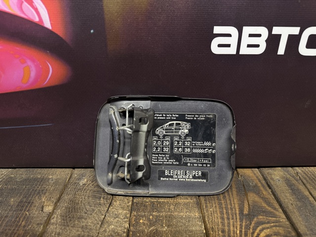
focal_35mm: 24
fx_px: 219
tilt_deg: -24.9
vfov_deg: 56.8
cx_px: 158
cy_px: 118
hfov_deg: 71.6
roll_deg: -0.3
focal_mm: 6.76
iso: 200
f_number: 1.78
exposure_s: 1/50
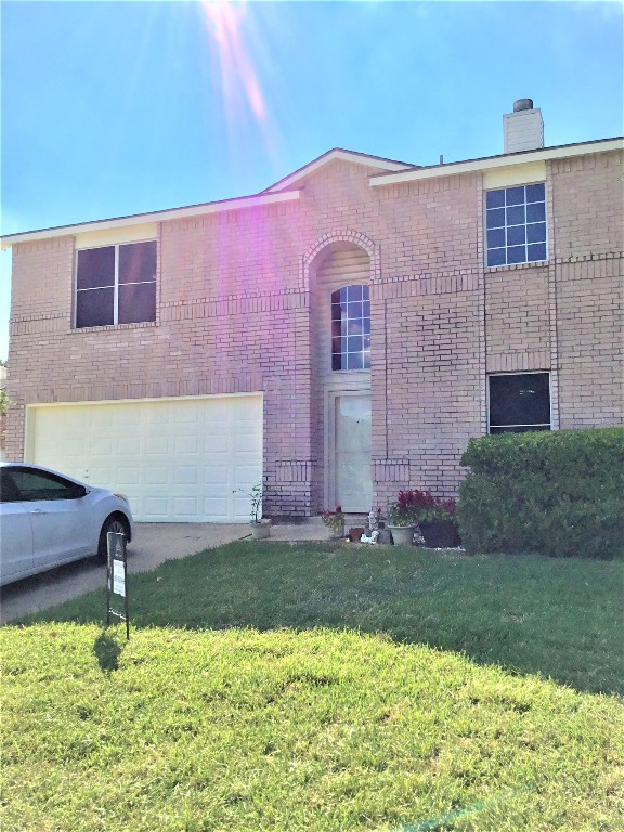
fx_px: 745
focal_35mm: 31
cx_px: 312
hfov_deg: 45.4
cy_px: 416
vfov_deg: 58.4
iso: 25
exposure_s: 1/2146
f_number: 2.4
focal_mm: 3.3
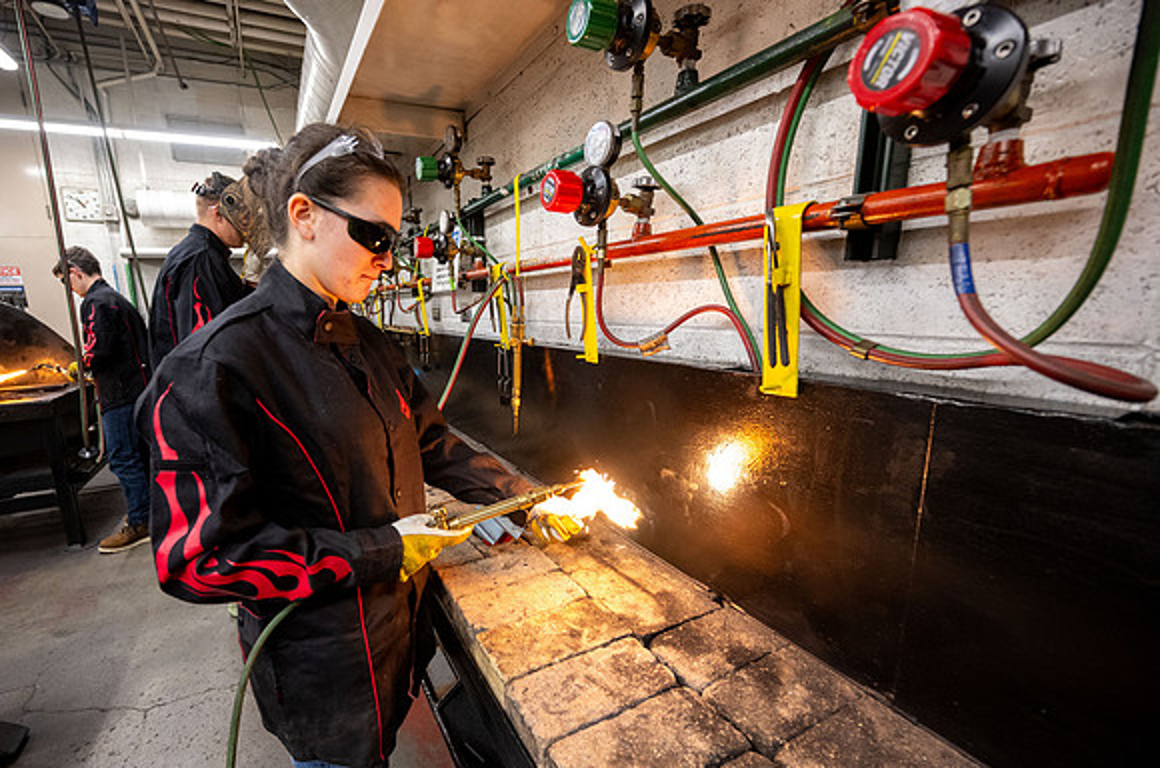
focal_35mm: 15
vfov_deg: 75.5
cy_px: 423
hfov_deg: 98.9
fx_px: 494
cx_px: 525
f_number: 4
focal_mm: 14
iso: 2500
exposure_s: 1/125
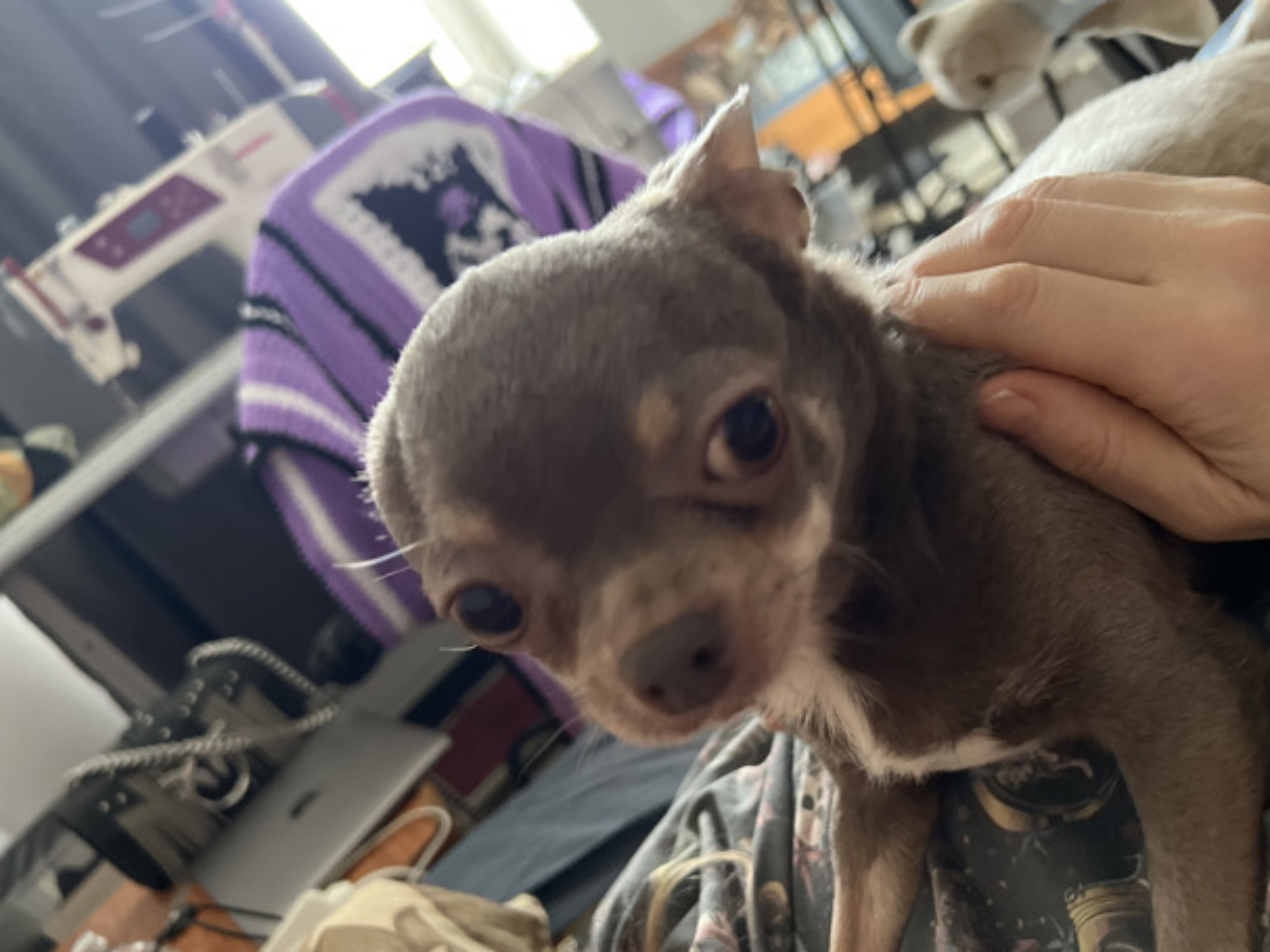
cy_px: 524
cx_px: 720
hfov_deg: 59.8
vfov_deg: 46.7
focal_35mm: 30
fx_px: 1100
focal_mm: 5.7
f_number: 1.5
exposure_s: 1/40
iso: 500
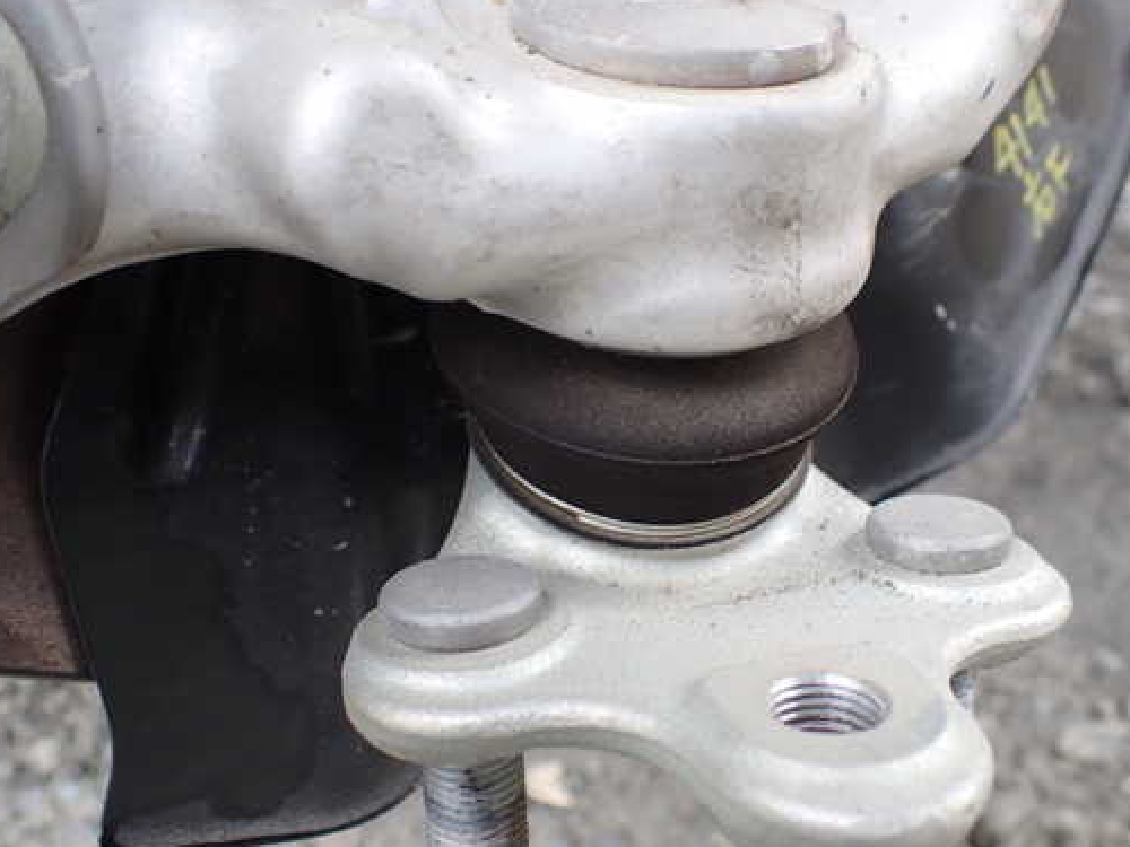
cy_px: 445
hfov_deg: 51.2
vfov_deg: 39.6
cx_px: 649
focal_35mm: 36
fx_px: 1175
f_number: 2.3
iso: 125
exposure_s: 1/125
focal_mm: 5.4
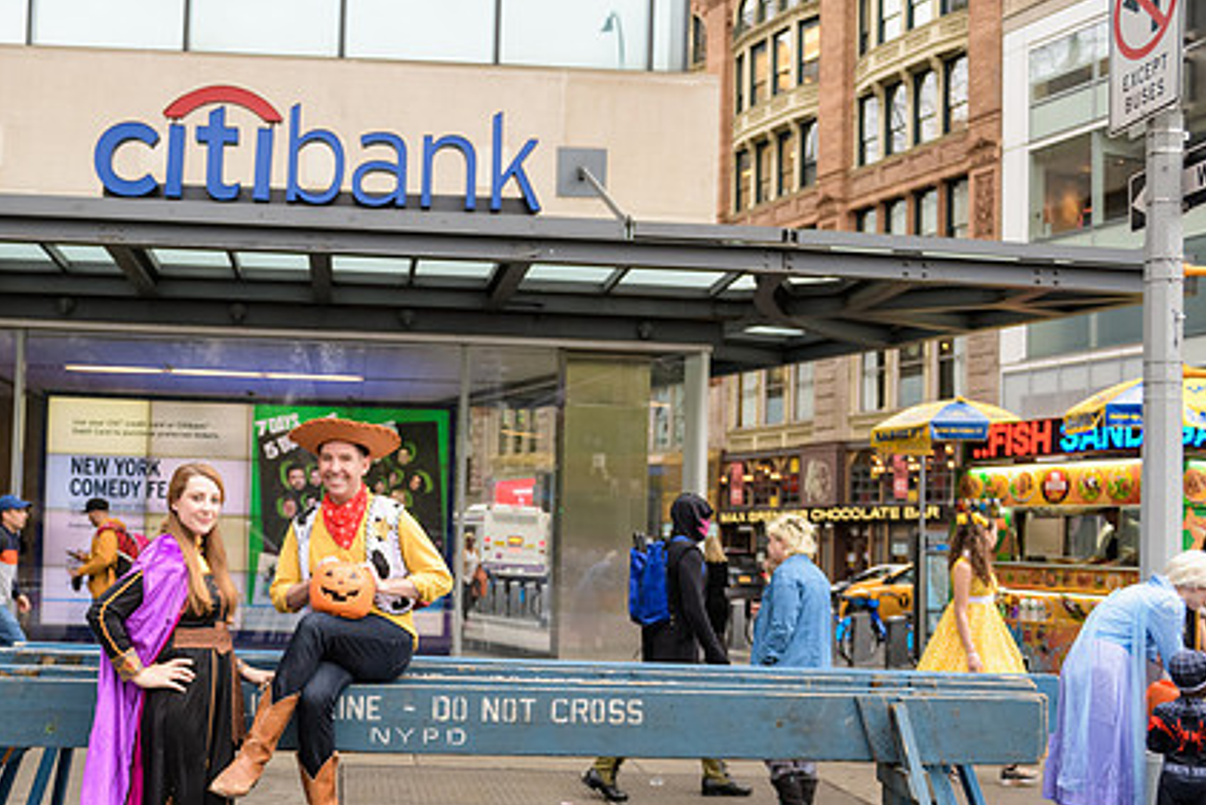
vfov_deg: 33.3
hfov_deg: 47.6
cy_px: 503
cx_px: 392
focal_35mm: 40
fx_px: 1340
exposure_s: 1/400
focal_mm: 29
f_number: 3.2
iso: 800
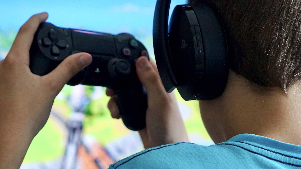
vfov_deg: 11.3
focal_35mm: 107
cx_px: 125
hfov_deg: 20.0
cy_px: 74
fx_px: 854
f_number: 4
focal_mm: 50
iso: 2000
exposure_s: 1/160
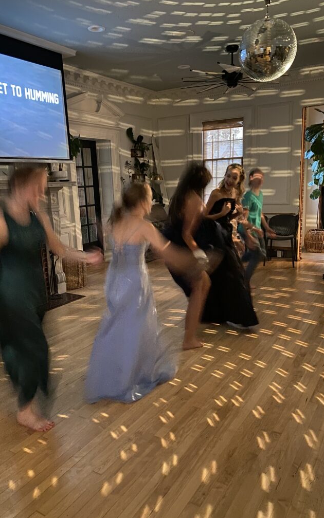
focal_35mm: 28
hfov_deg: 44.5
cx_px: 156
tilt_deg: -10.6
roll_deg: +2.1
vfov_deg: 66.5
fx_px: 396
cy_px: 262
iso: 500
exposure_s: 1/10
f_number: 1.8
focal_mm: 4.25
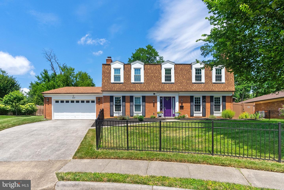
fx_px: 126
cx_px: 142
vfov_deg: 73.8
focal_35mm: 16
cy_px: 95
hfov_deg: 96.7
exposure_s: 1/1600
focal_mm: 16
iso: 640
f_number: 8
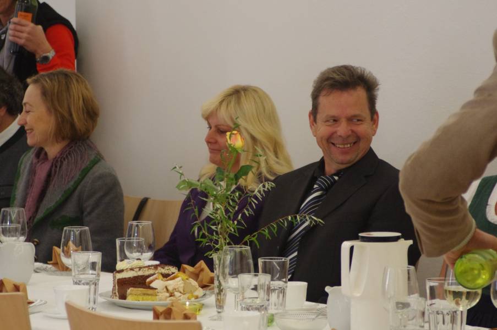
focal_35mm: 169
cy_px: 165
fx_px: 2331
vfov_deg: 8.1
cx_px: 248
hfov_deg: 12.2
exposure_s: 1/160
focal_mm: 113
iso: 3200
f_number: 5.6
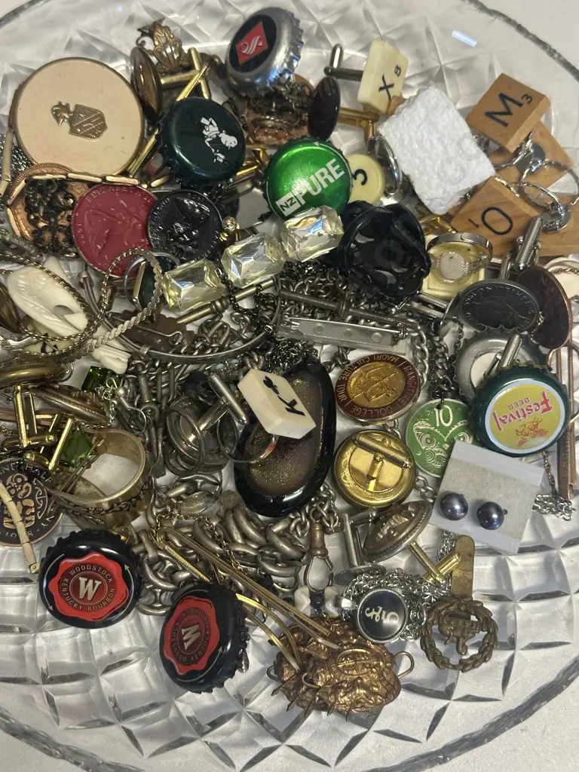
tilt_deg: -70.5
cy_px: 386
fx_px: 1070
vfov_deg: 39.7
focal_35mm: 48
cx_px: 290
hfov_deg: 30.3
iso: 100
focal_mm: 6.86
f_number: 1.78
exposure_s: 1/50
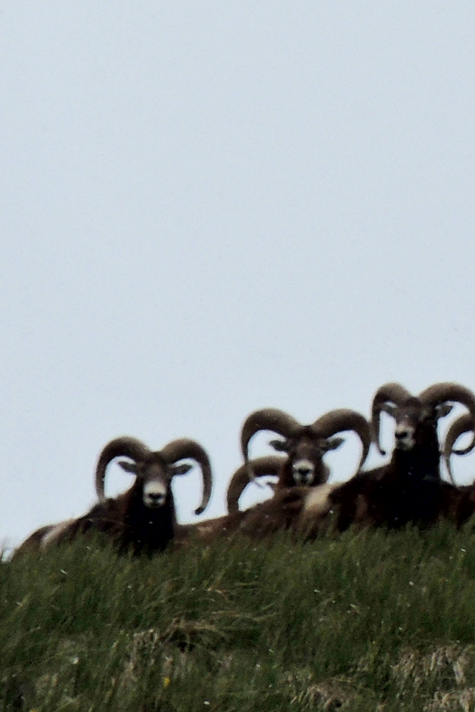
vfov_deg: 2.7
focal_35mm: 764
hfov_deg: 1.8
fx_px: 15115
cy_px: 356
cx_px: 358
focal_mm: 98.1
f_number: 4.9
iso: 100
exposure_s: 1/1250
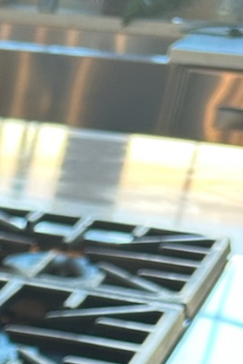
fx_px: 1236
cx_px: -357
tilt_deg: -35.8
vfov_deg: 13.9
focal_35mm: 122
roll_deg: -1.8
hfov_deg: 9.8
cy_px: 748
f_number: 1.78
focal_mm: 6.86
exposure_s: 1/120
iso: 160
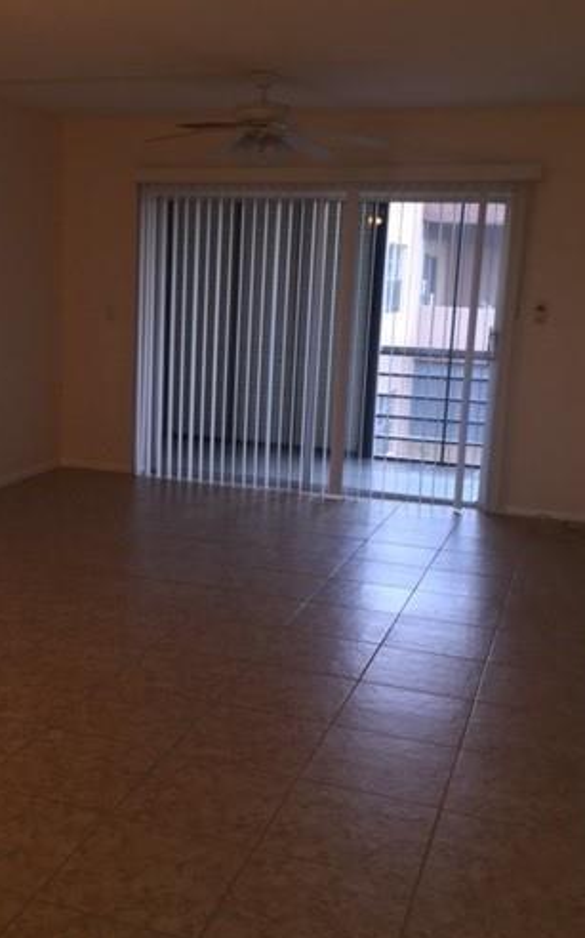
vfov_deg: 49.3
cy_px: 473
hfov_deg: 31.8
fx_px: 1022
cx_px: 206
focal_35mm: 40
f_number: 2.2
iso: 32
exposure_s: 1/33
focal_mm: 4.15
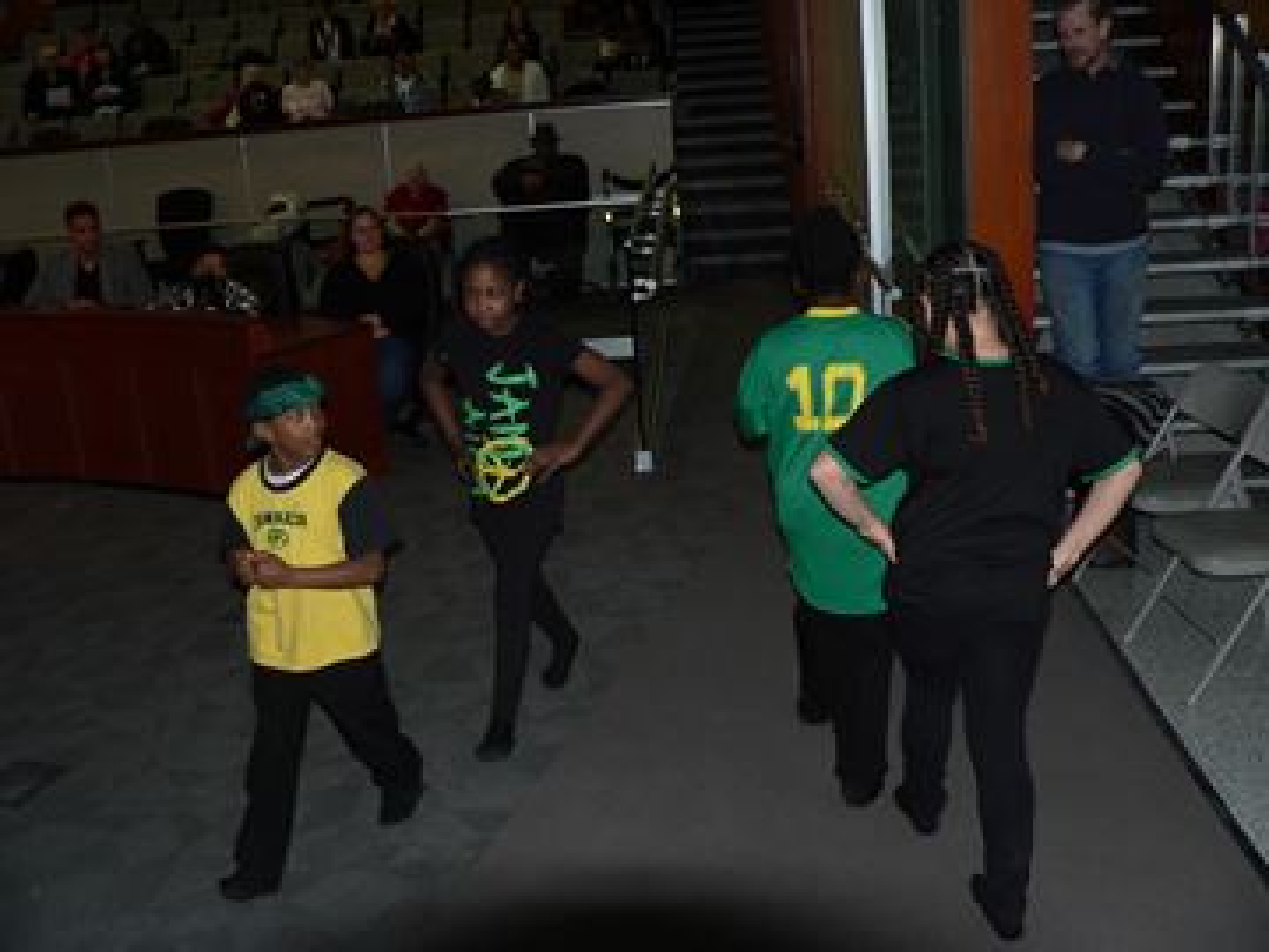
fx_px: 1320
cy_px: 476
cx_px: 634
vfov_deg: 39.7
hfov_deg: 51.4
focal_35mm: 36
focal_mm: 6
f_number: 2.8
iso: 150
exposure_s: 1/50
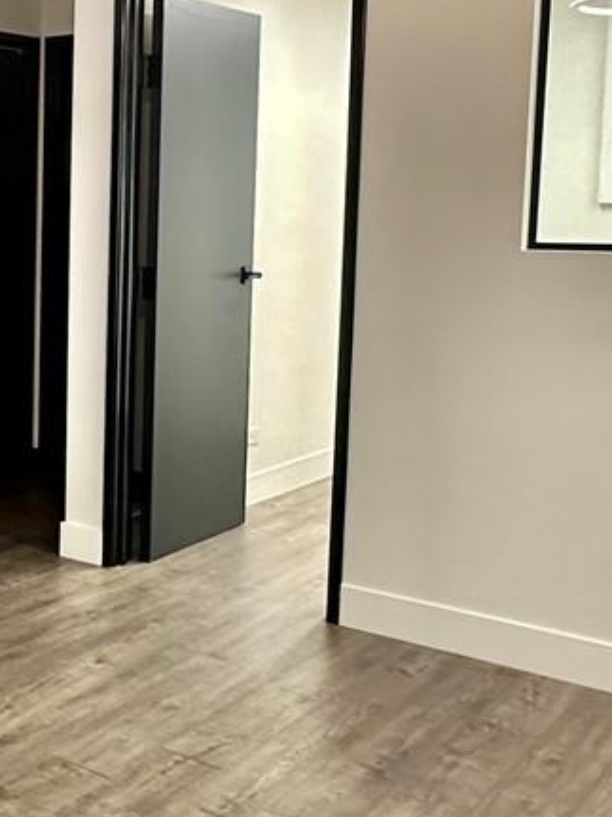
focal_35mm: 52
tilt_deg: -4.9
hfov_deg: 24.4
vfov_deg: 36.6
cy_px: 307
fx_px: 1226
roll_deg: -0.6
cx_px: -189
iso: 320
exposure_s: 1/60
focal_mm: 2.22
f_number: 2.2
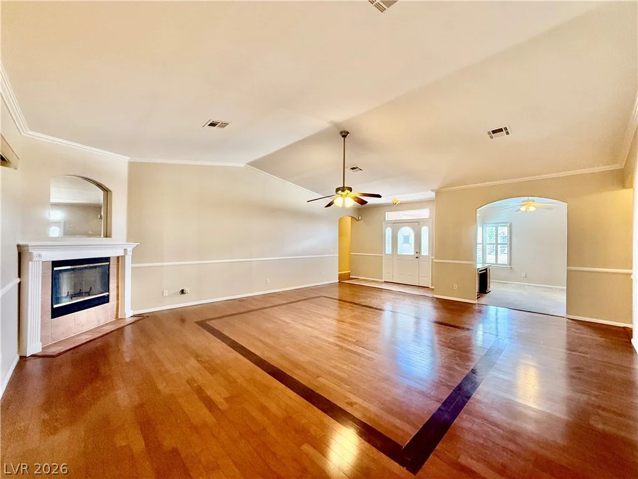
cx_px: 319
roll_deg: +0.0
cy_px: 240
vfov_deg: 85.7
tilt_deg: +0.7
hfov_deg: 102.1
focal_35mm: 14
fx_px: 258
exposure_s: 1/60
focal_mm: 2.22
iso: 400
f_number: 2.2
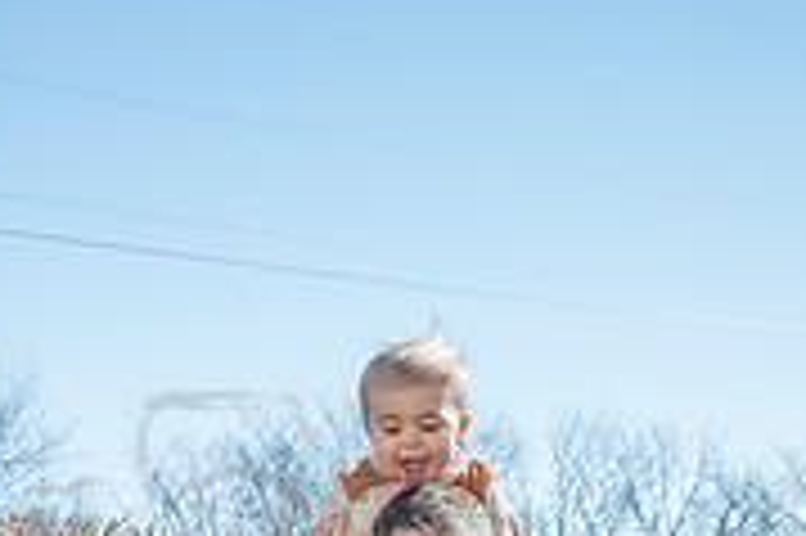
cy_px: 991
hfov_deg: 17.2
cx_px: 283
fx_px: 2662
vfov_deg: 10.7
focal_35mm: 119
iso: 400
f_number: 6.3
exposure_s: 1/640
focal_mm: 31.5
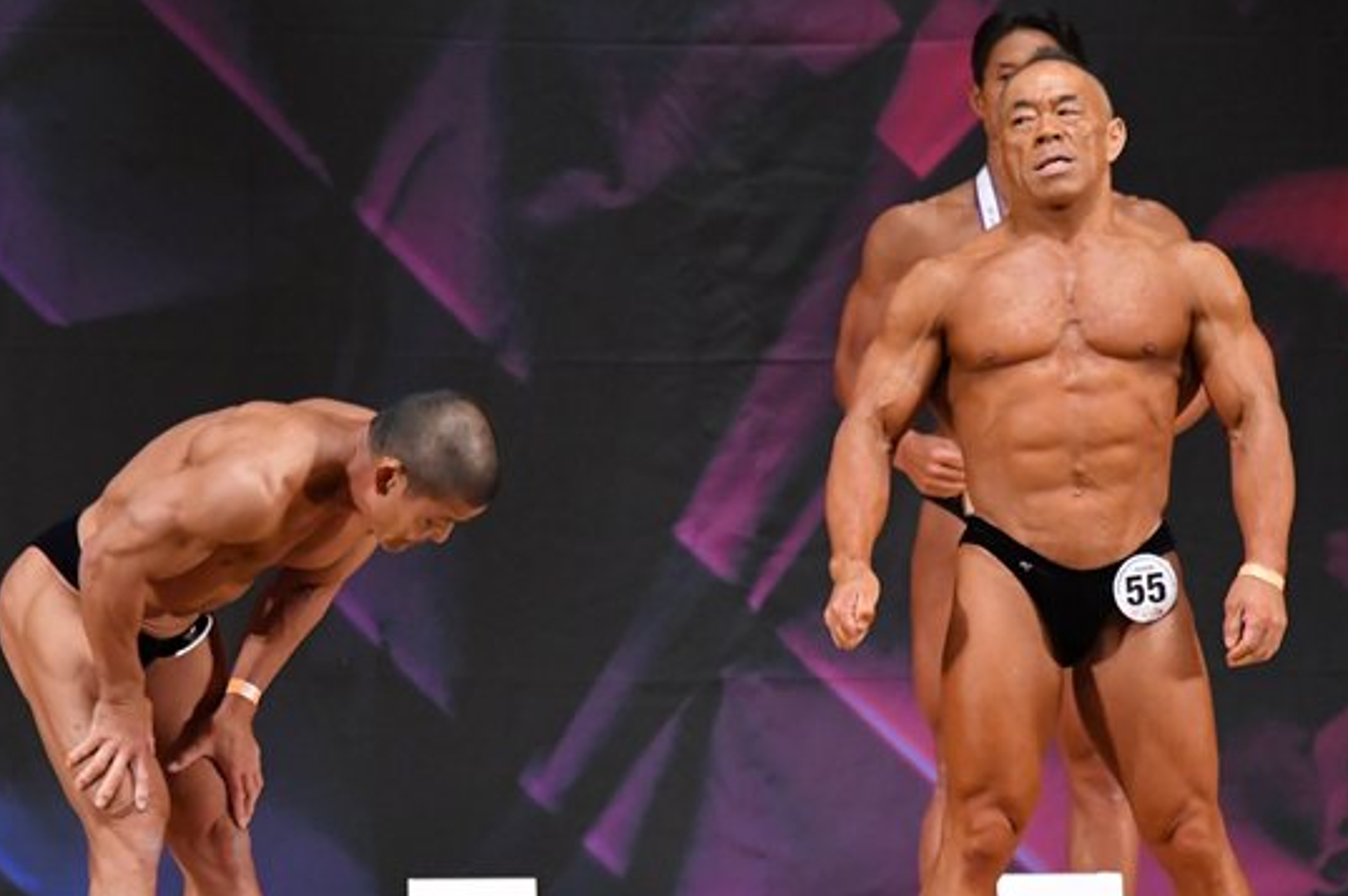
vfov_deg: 3.5
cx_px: 664
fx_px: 14590
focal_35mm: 390
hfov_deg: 5.3
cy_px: 582
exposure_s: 1/400
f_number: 5.6
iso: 5000
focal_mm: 180
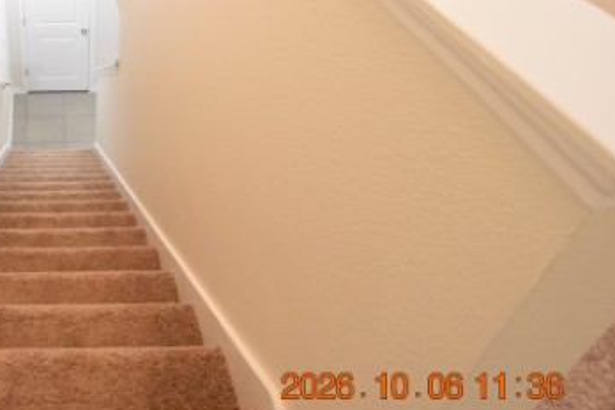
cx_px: 48
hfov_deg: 52.1
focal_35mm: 31
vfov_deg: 38.8
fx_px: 530
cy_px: 27
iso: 2200
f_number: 3.5
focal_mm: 10
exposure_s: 1/60
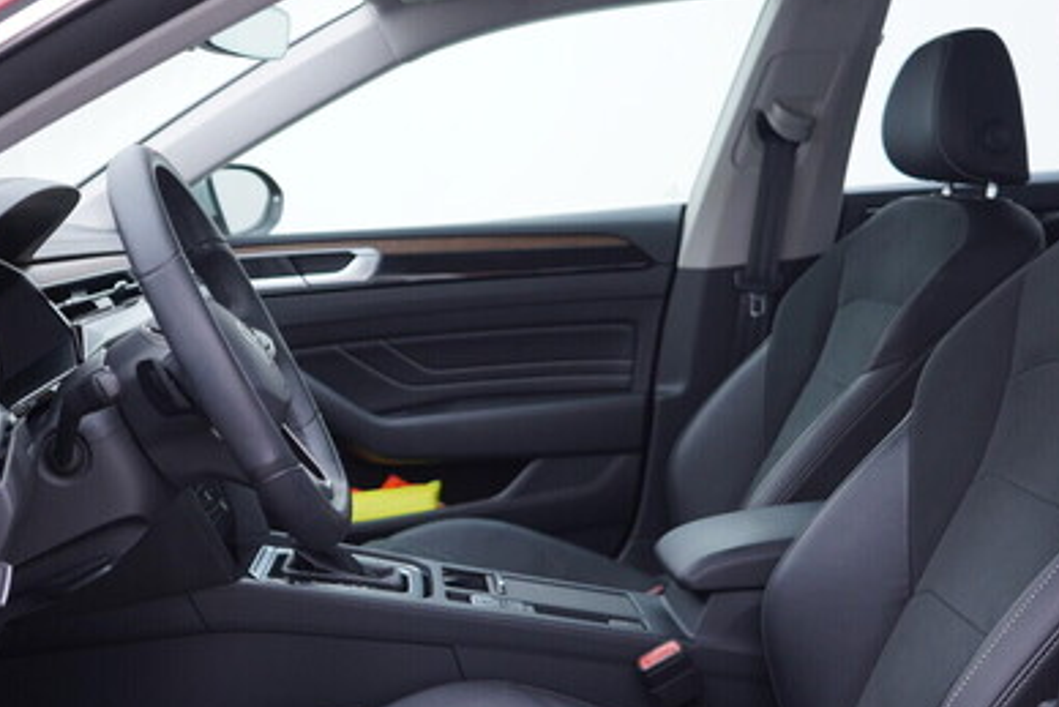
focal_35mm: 51
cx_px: 366
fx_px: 1501
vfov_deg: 26.5
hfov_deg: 38.5
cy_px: 392
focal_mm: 24
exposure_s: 1/40
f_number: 2.8
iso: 125
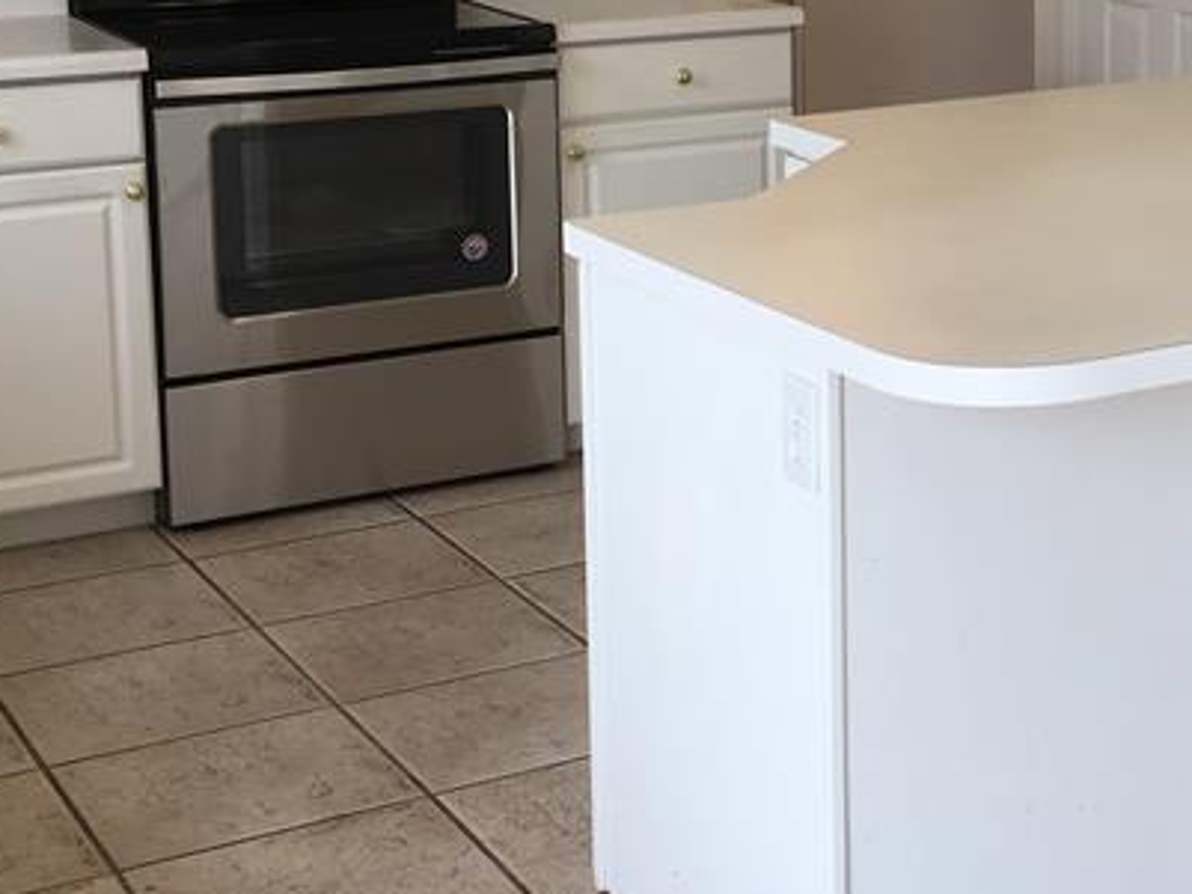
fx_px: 2549
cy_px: 107
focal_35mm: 74
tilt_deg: -9.8
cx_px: 1168
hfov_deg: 25.2
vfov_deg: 19.6
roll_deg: +0.3
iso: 25
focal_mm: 4.15
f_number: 2.2
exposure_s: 1/60
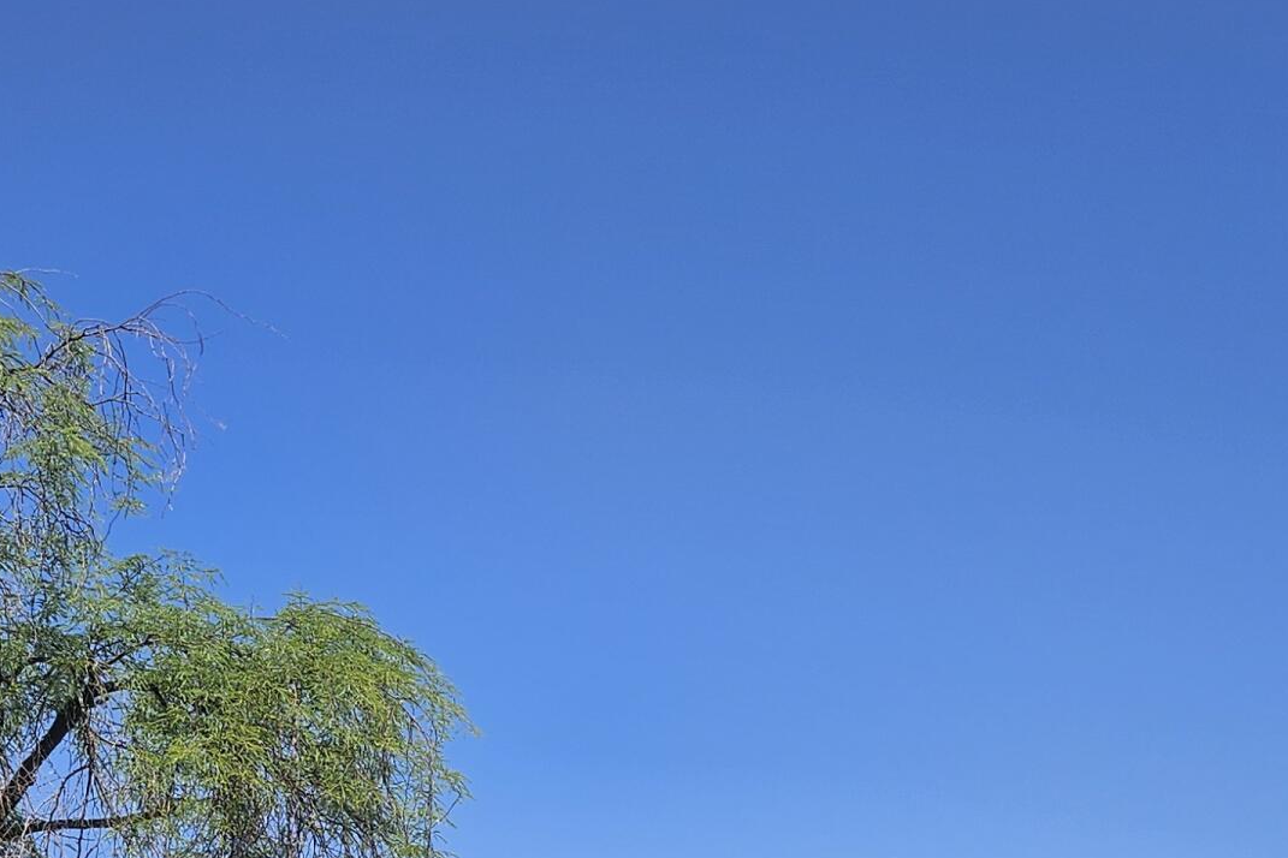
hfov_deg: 29.7
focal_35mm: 67
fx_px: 2397
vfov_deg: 19.5
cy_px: 920
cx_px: 354
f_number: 1.8
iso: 25
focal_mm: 5.4
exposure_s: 1/2579
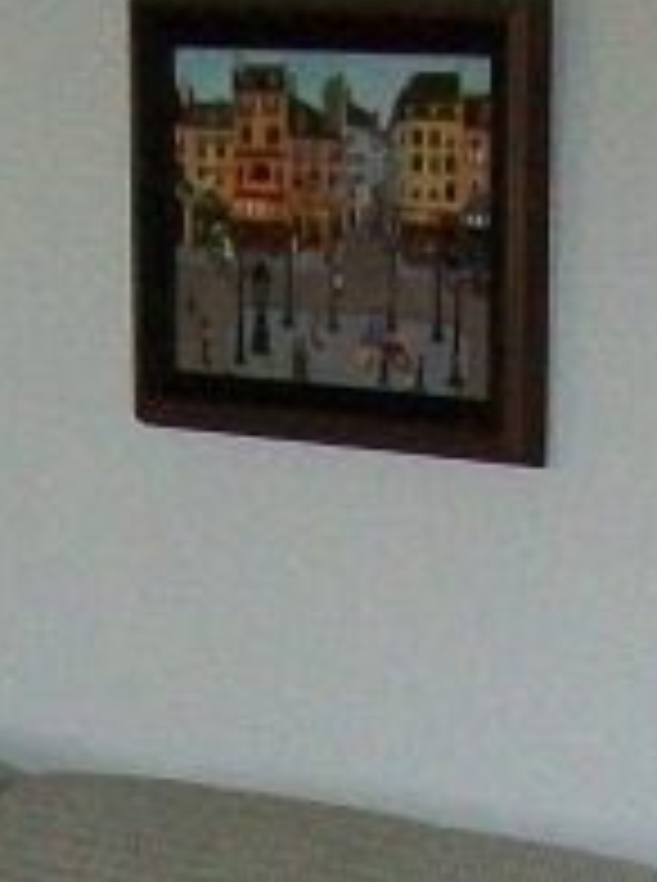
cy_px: 1980
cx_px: 302
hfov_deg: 7.9
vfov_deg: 9.6
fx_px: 4778
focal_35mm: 188
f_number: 2.7
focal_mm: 6
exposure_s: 1/60
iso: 160
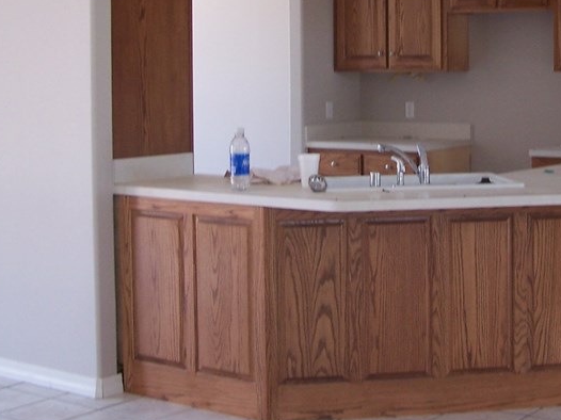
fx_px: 1199
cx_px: 379
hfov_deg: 26.2
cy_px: 56
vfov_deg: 19.6
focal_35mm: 74
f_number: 2.8
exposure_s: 1/30
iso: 80
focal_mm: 6.3
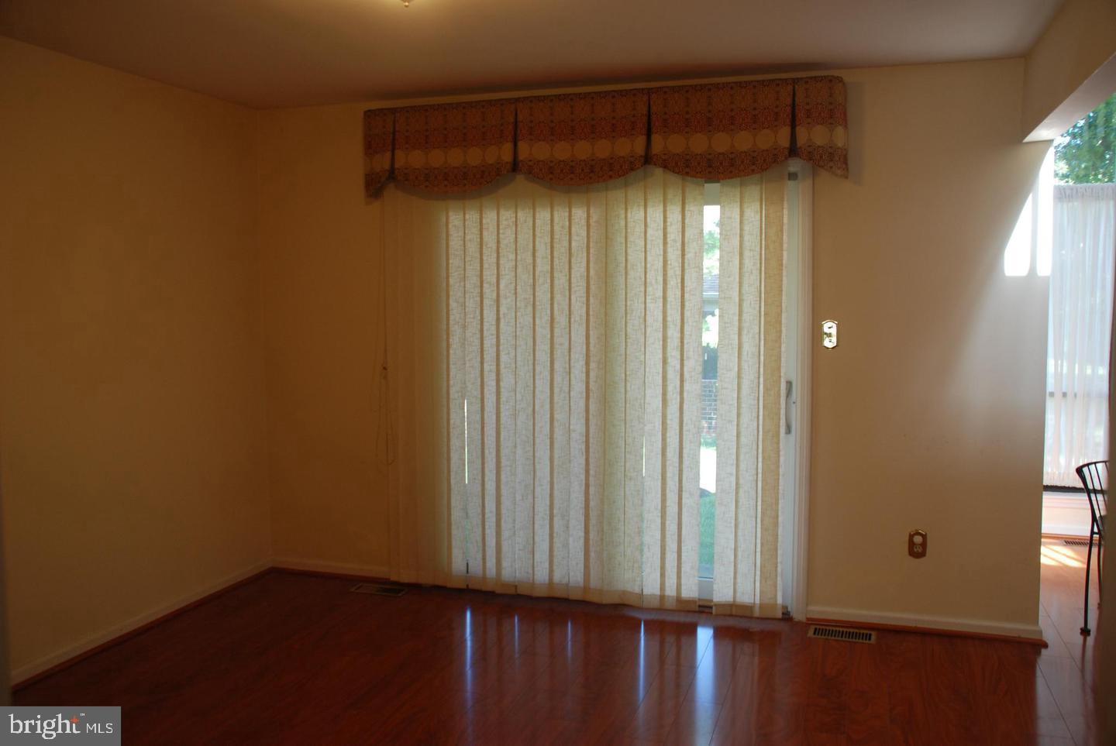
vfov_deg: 43.7
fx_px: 931
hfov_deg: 61.9
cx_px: 558
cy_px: 373
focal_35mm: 30
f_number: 3.8
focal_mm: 20
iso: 200
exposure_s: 1/40
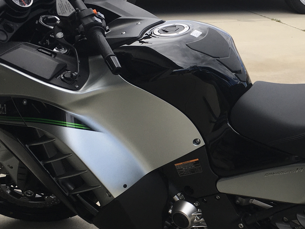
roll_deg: -2.9
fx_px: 590
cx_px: 254
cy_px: 150
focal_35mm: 67
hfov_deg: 28.2
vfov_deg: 21.9
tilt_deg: -22.2
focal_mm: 4.15
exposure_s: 1/732
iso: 25
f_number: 2.2
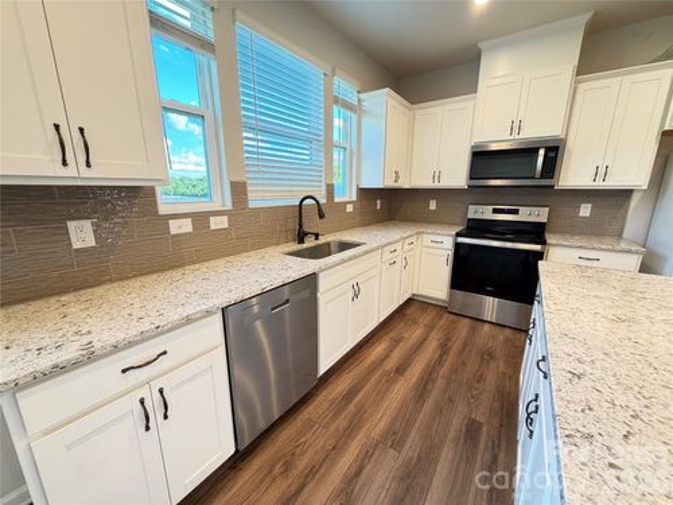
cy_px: 252
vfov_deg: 85.7
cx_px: 336
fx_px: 272
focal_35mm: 14
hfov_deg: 102.1
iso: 320
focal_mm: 2.22
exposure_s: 1/60
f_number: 2.2
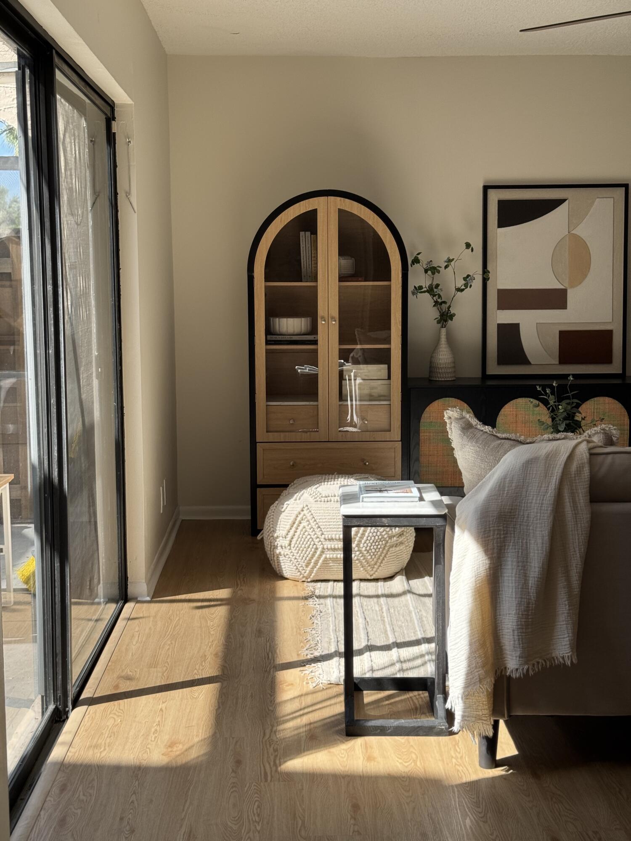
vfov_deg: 39.7
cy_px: 420
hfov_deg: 30.3
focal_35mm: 48
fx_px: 1167
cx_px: 316
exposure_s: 1/747
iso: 64
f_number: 1.78
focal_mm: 6.76
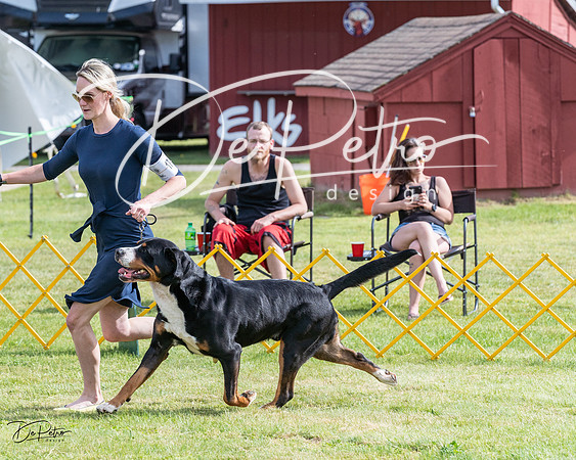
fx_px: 3099
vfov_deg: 8.5
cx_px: 243
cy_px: 200
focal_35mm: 182
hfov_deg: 10.6
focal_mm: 143
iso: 500
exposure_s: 1/1250
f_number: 5.6
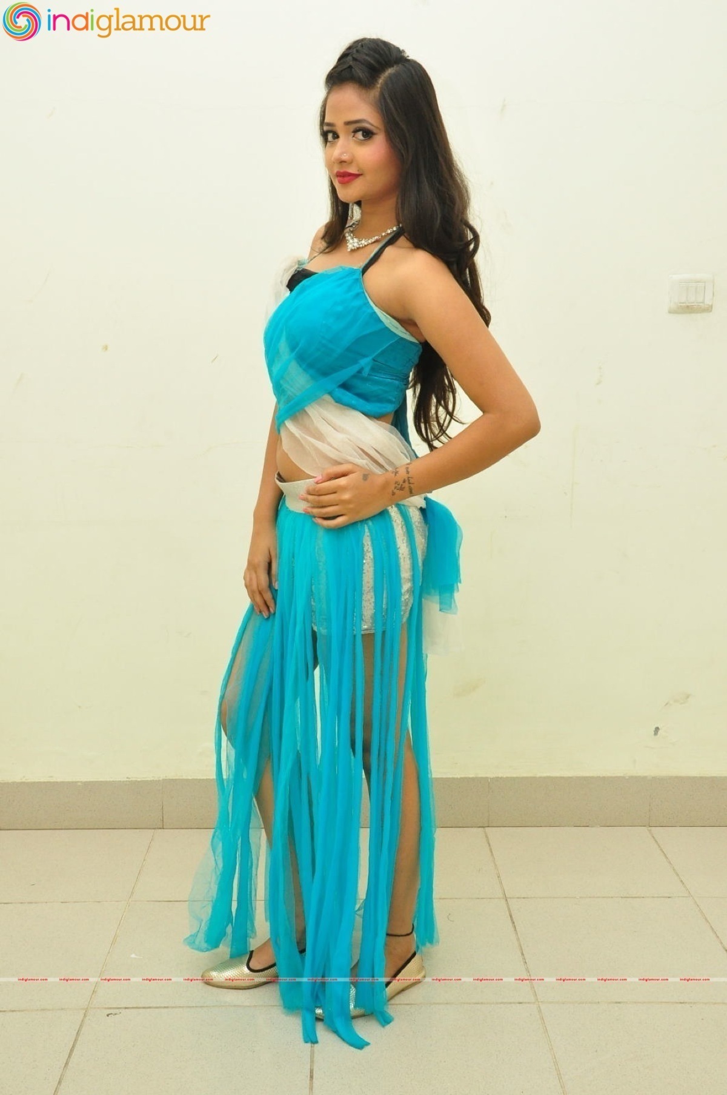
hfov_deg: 35.4
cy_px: 548
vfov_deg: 51.3
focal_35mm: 38
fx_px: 1139
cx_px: 364
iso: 1600
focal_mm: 25
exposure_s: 1/125
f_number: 9
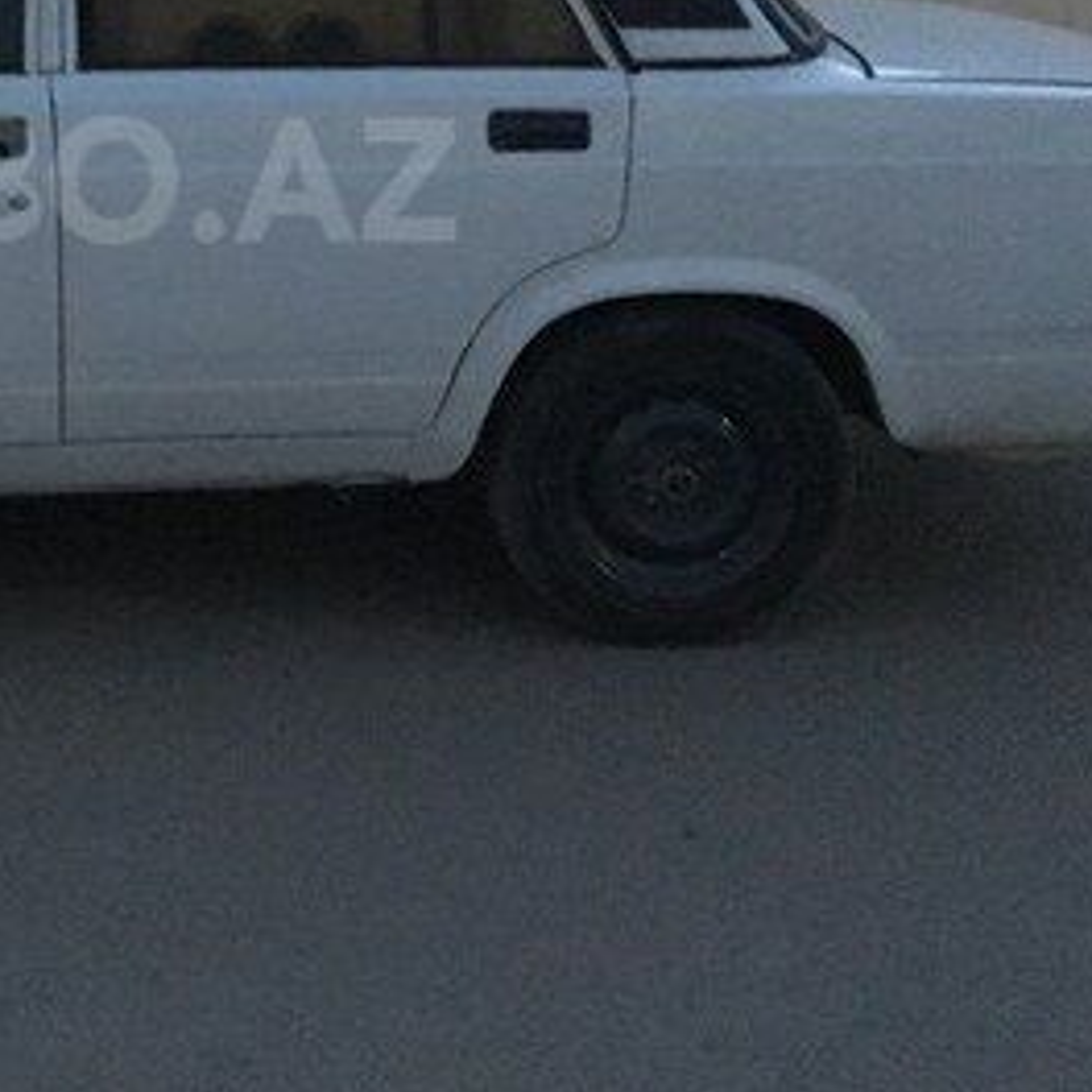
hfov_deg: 25.7
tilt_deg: -11.9
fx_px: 2284
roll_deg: +1.8
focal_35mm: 64
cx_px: 33
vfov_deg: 26.3
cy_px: 180
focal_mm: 4.15
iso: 1000
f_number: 2.2
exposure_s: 1/17
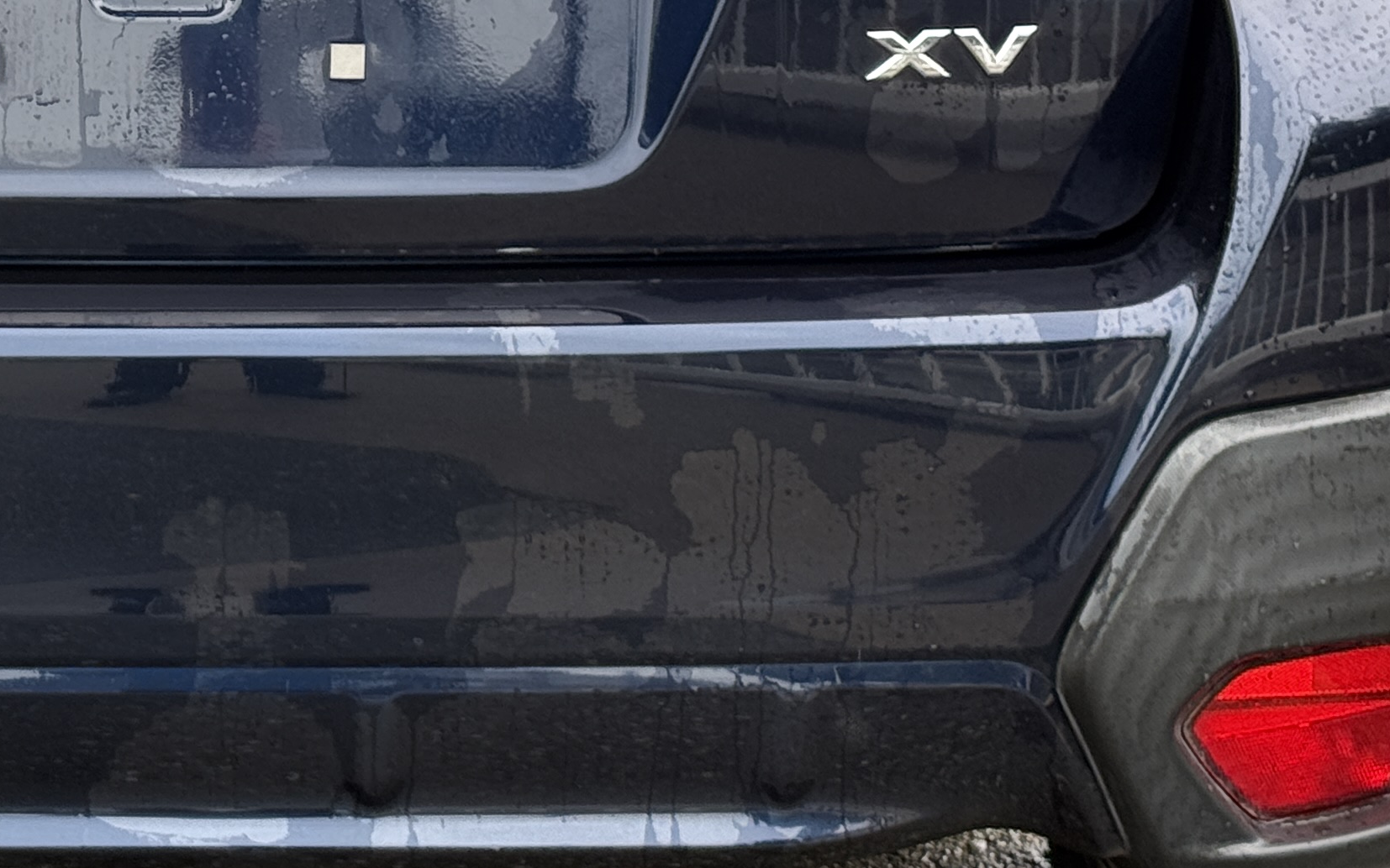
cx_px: 169
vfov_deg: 10.4
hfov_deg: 16.6
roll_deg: +1.3
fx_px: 4698
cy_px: -87
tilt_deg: -10.0
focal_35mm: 124
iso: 80
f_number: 1.78
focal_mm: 6.76
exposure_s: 1/432
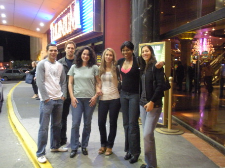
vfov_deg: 39.7
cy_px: 84
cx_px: 112
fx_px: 234
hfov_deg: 51.4
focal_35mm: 36
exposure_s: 1/7.3
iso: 800
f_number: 3.5
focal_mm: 6.3
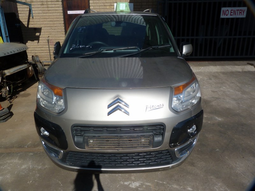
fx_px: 184
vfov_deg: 54.9
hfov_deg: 69.4
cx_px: 128
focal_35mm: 25
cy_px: 96
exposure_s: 1/500
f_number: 5.6
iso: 80
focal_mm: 4.5
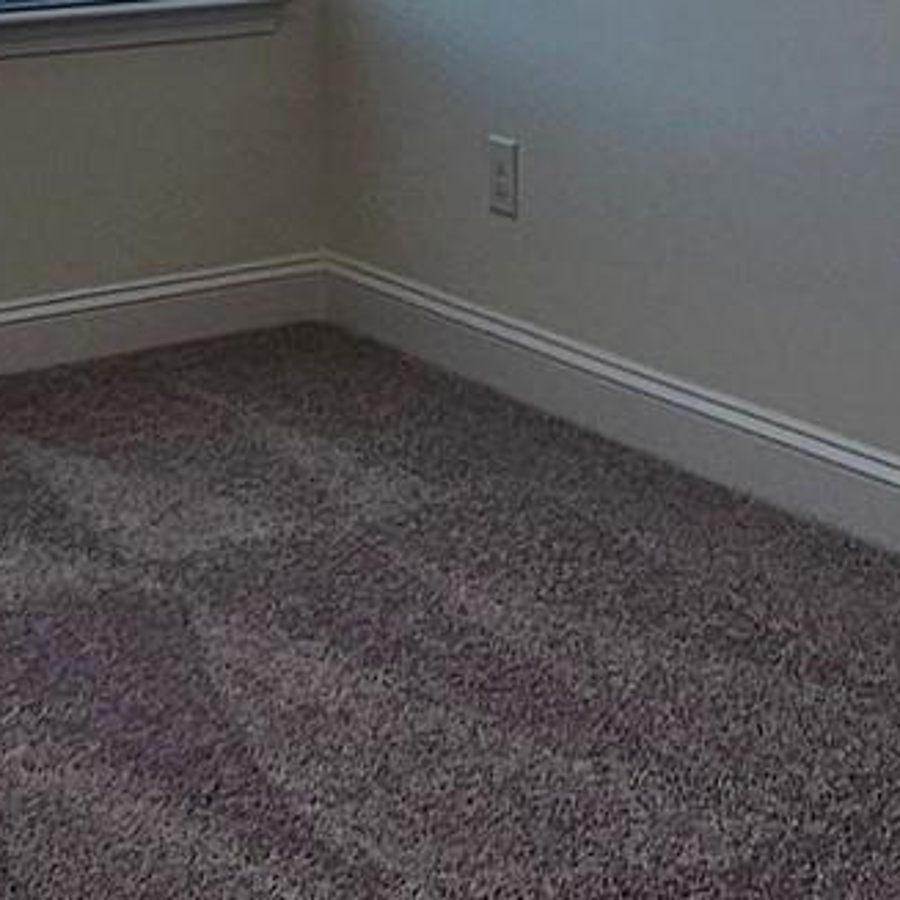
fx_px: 2118
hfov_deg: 23.7
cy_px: -223
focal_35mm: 72
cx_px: 710
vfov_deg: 21.9
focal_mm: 2.2
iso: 64
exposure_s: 1/120
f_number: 2.2
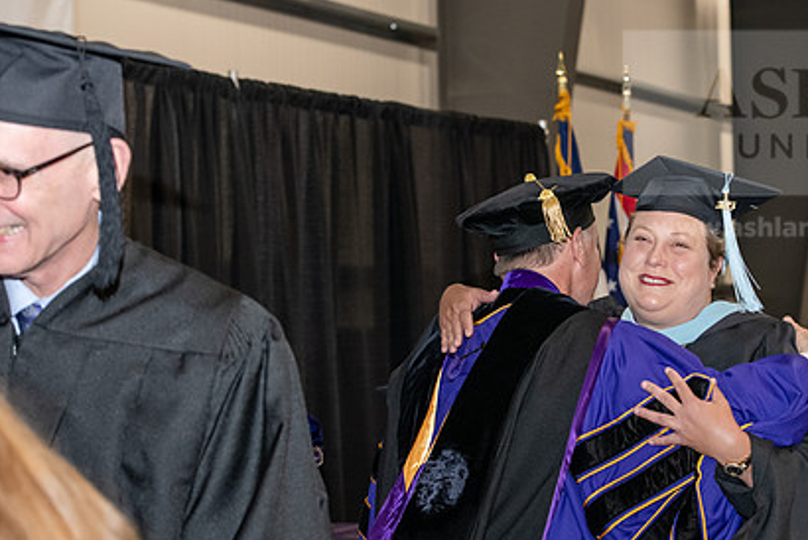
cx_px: 564
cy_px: 269
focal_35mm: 99
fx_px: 2223
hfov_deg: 20.5
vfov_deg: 13.8
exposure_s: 1/200
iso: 2500
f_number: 5.6
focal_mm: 70
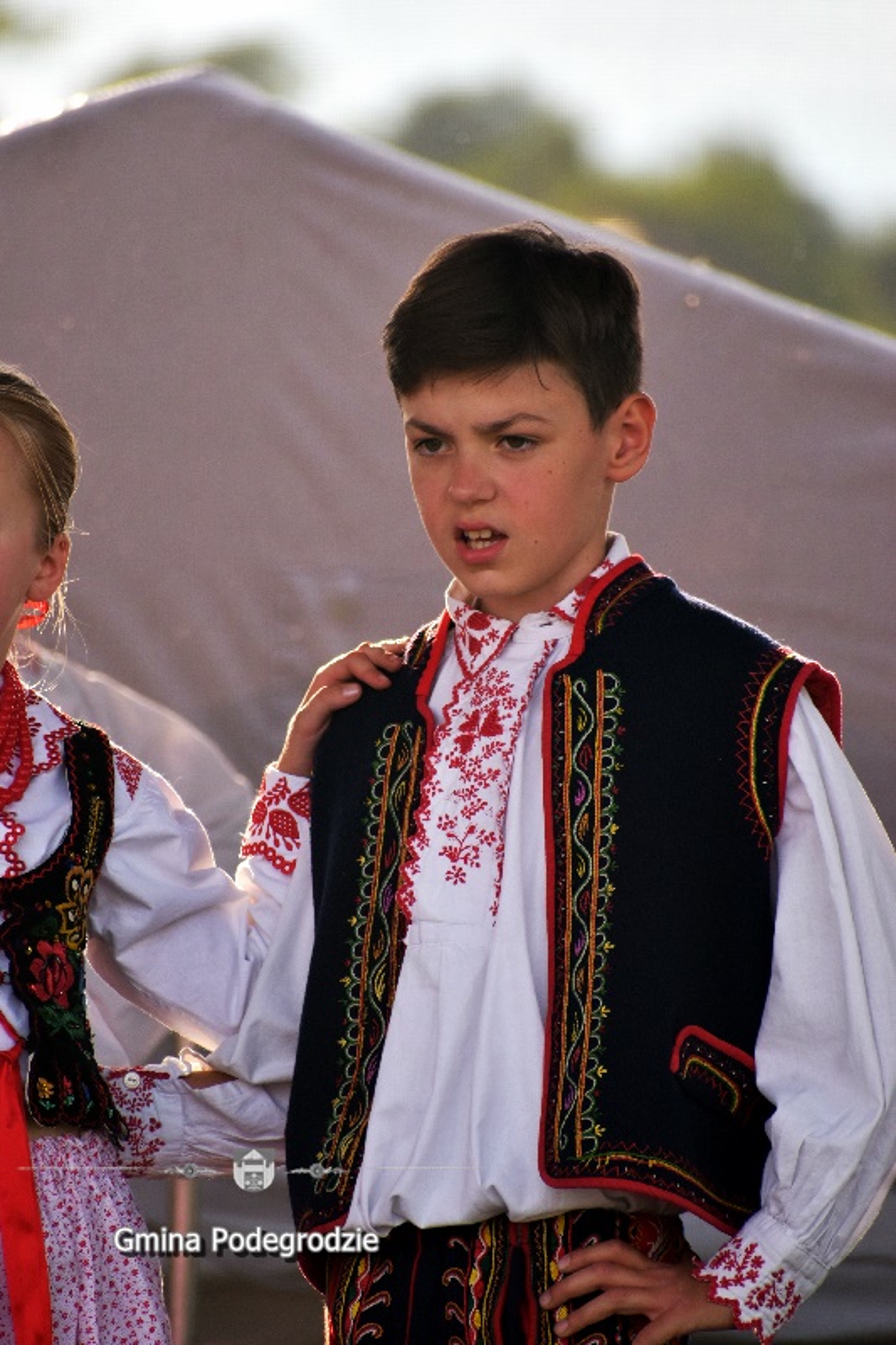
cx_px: 448
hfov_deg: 3.1
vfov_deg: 4.6
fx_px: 16806
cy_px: 672
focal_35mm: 450
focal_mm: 300
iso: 360
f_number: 6.3
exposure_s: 1/500
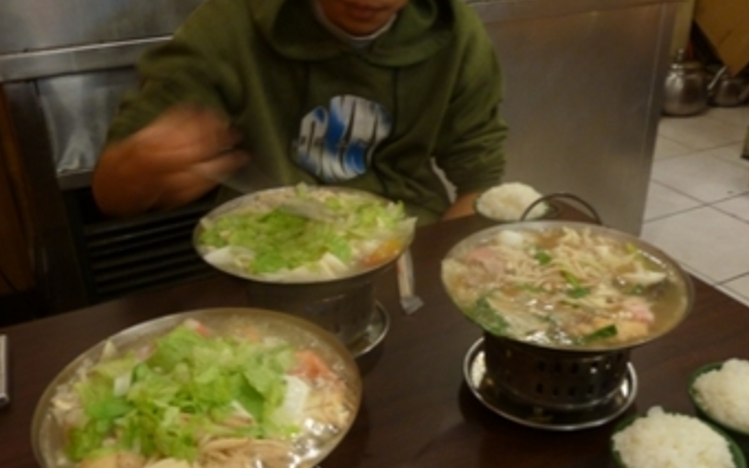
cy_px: 272
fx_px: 714
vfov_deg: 36.2
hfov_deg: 55.3
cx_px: 380
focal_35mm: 35
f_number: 3.3
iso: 80
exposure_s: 1/4
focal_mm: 4.1
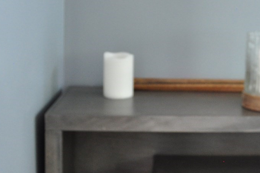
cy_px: 3
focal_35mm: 81
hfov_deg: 23.5
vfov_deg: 16.5
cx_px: 287
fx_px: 584
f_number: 3.5
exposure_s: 1/6
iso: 500
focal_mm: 18
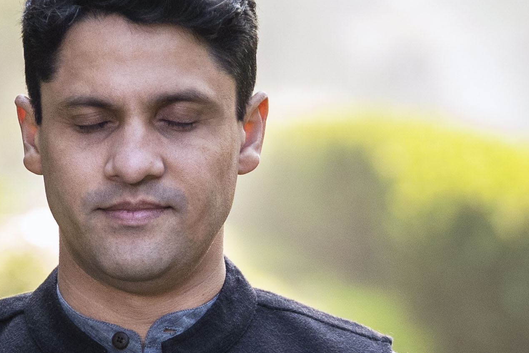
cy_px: 486
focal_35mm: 473
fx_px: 6952
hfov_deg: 4.4
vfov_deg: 2.9
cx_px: 186
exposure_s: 1/800
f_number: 2.8
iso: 1250
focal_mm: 100
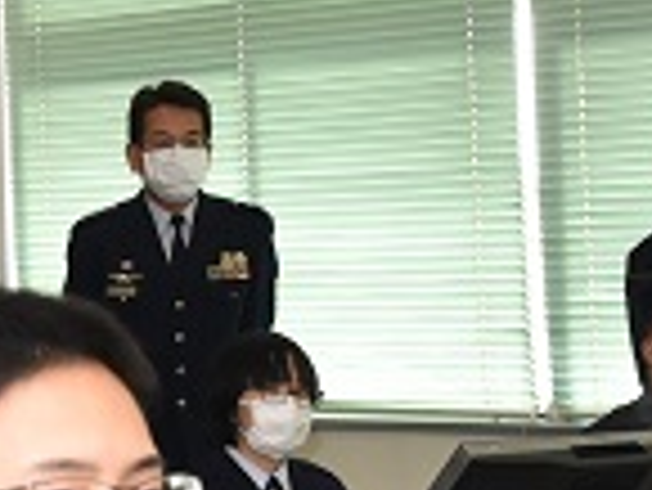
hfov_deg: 11.1
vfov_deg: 8.4
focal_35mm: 175
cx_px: -121
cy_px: 573
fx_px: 3299
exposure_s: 1/250
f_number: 6.3
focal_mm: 22
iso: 800
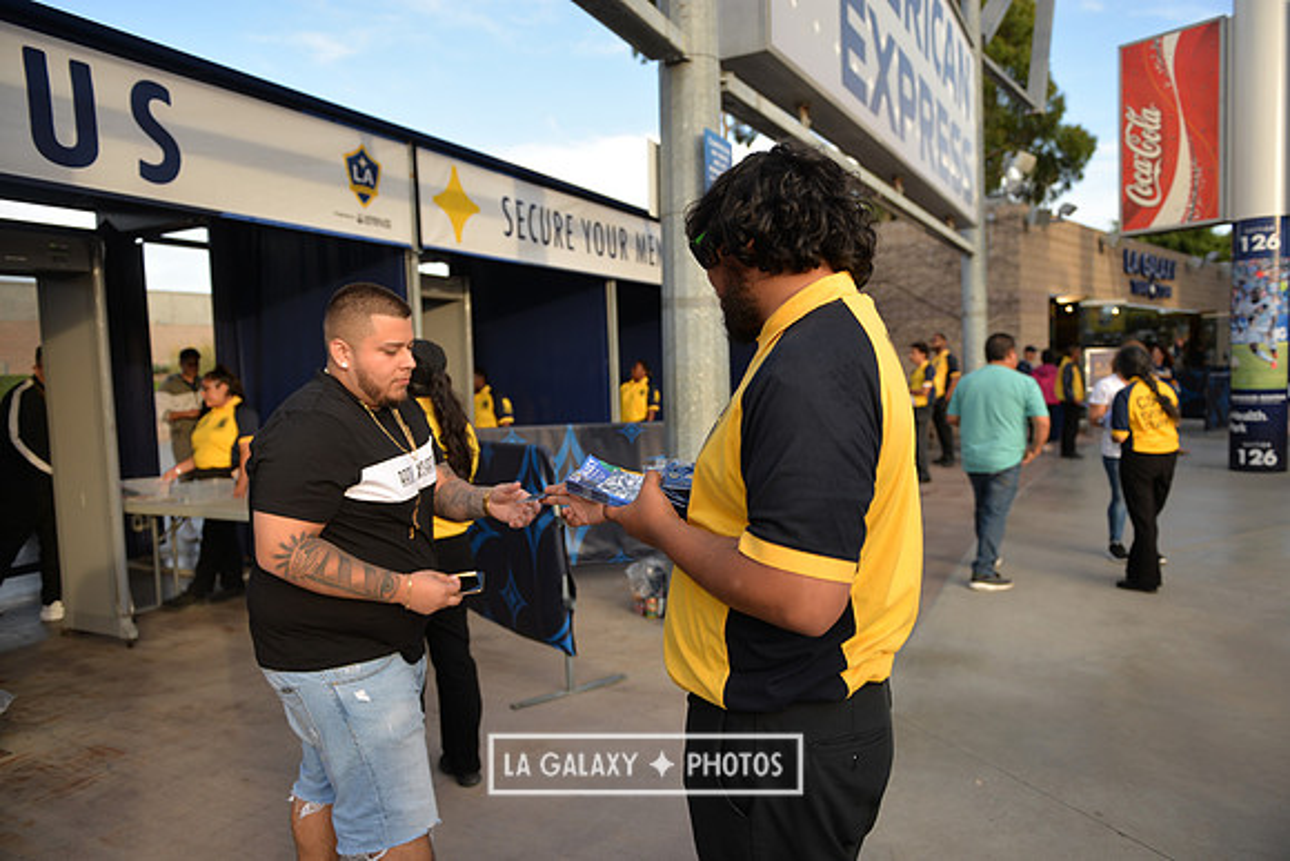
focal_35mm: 24
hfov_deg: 73.7
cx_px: 645
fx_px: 860
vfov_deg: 53.2
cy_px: 430
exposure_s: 1/800
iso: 200
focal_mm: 24
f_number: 2.8
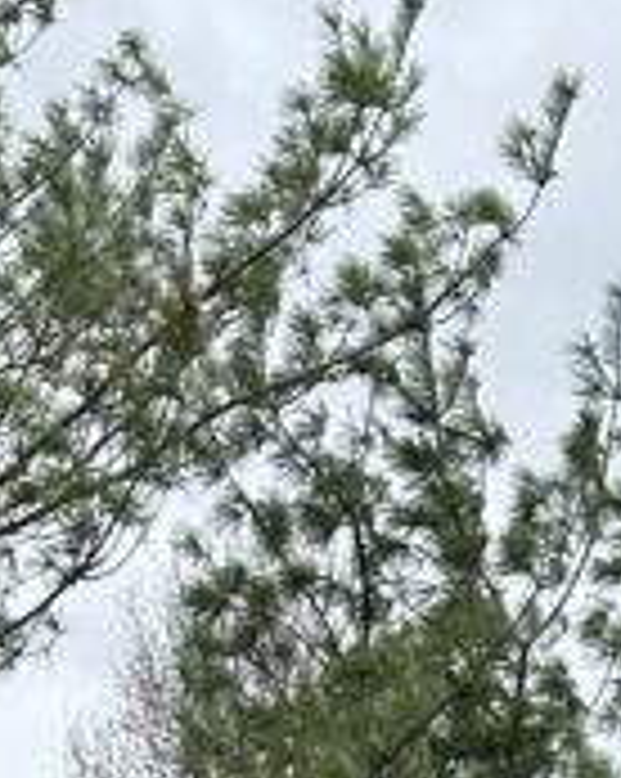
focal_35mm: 278
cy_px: 2042
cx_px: -328
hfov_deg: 5.5
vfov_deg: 6.5
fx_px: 6398
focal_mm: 6.86
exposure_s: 1/1376
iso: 64
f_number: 1.78
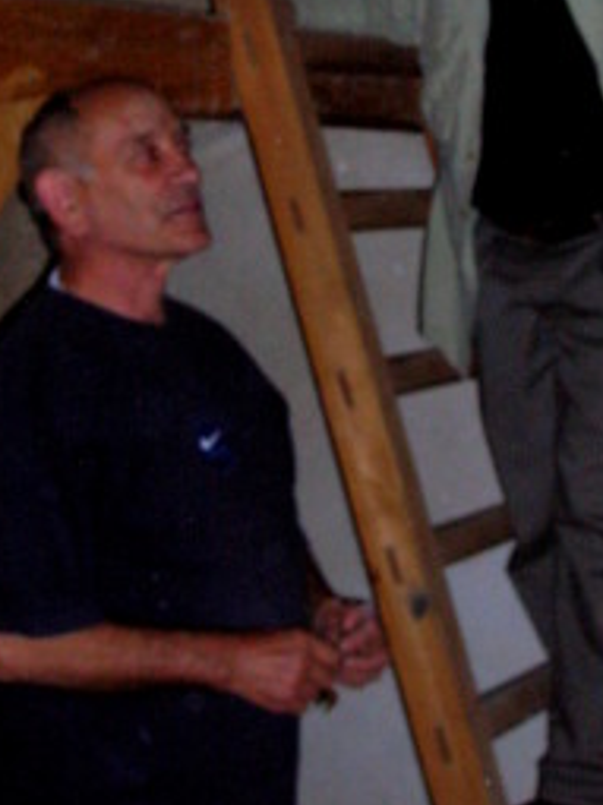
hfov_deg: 18.0
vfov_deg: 23.4
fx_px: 1906
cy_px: 123
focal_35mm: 82
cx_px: 313
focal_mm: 7.7
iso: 200
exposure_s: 1/60.1
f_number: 5.4
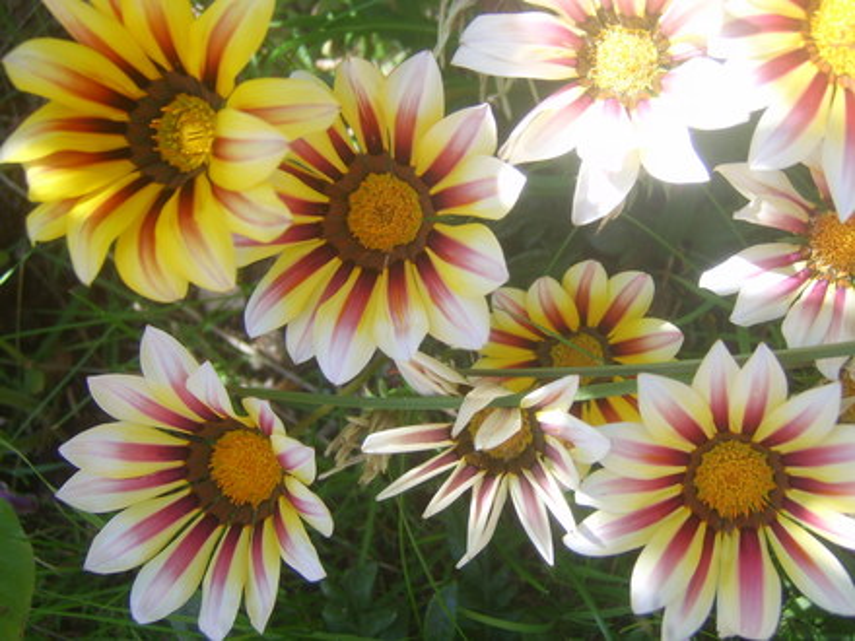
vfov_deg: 37.7
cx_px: 428
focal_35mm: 38
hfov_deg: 49.0
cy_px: 320
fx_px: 939
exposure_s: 1/162
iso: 50
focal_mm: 9.86
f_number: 2.7
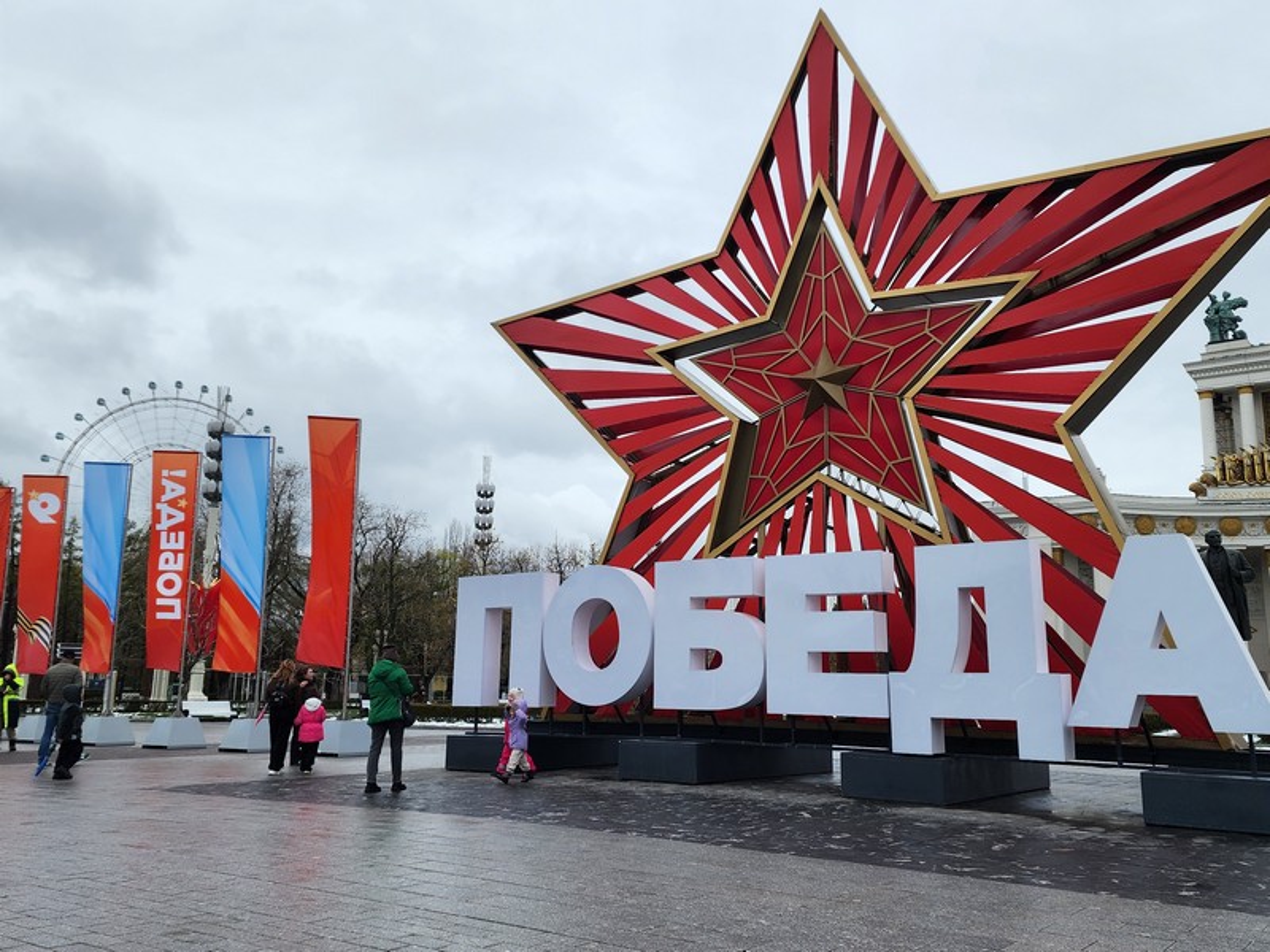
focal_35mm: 23
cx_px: 635
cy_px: 476
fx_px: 844
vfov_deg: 58.9
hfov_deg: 73.9
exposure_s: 1/1559
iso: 12
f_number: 1.8
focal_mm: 6.4
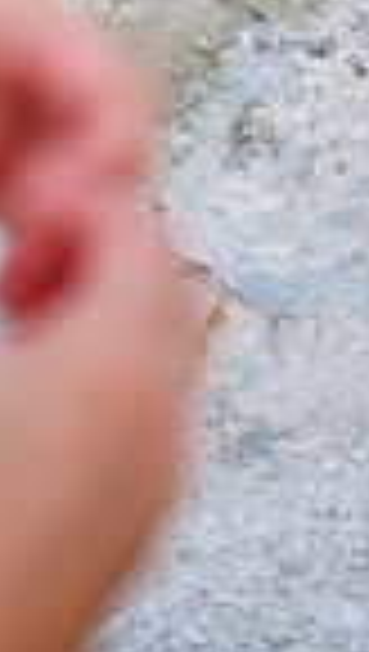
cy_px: -418
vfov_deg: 12.2
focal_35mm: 165
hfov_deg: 7.4
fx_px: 2858
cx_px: 52
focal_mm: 44
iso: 100
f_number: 3.5
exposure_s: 1/800
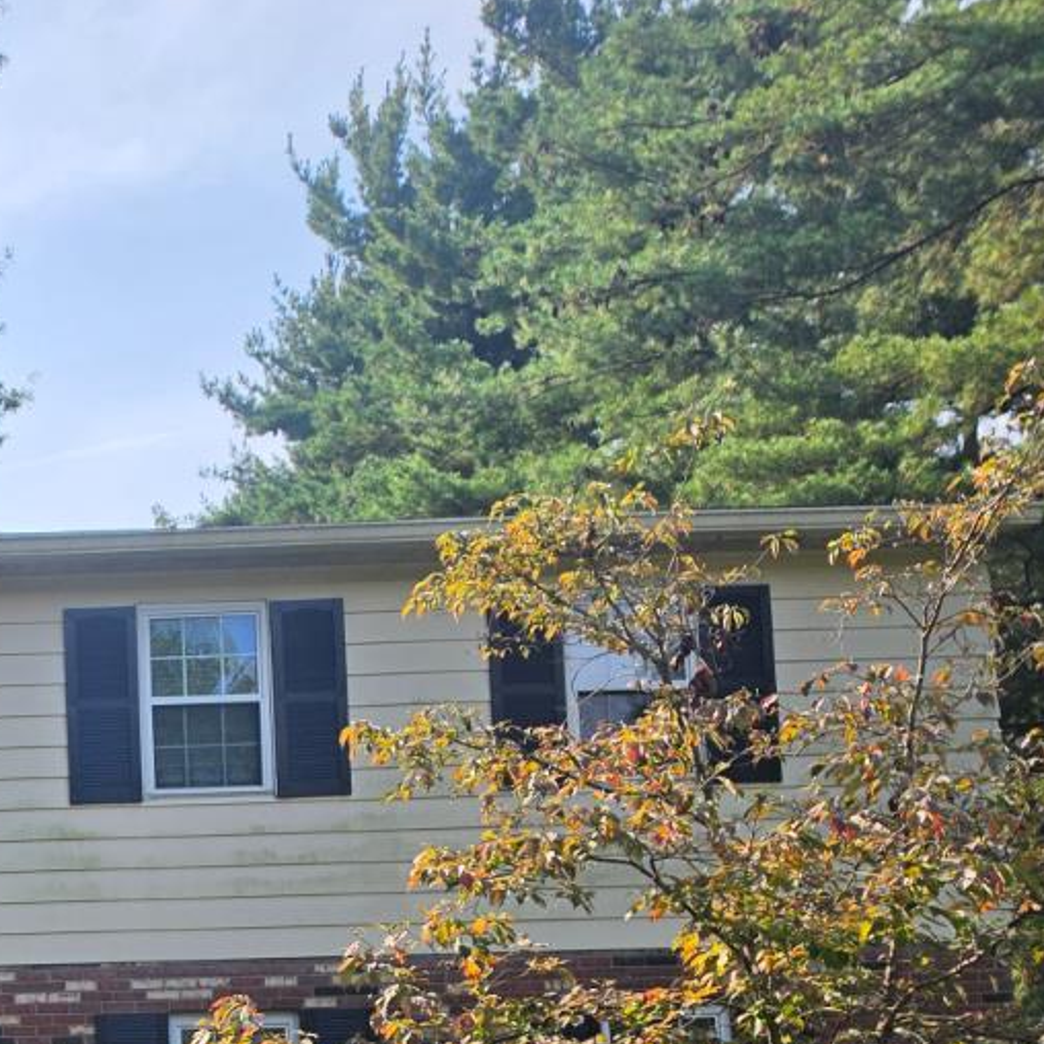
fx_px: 2047
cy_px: 1047
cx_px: -364
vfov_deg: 27.0
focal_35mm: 60
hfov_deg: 24.4
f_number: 1.4
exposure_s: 1/4887
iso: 64
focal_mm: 6.5
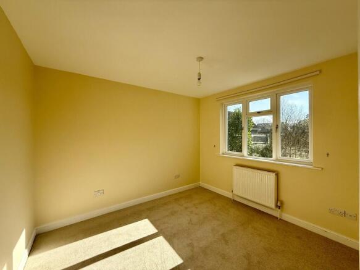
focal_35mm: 14
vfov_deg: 85.7
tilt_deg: -0.1
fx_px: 146
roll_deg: -0.2
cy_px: 135
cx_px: 180
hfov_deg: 102.1
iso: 64
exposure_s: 1/928
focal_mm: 2.22
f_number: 2.2
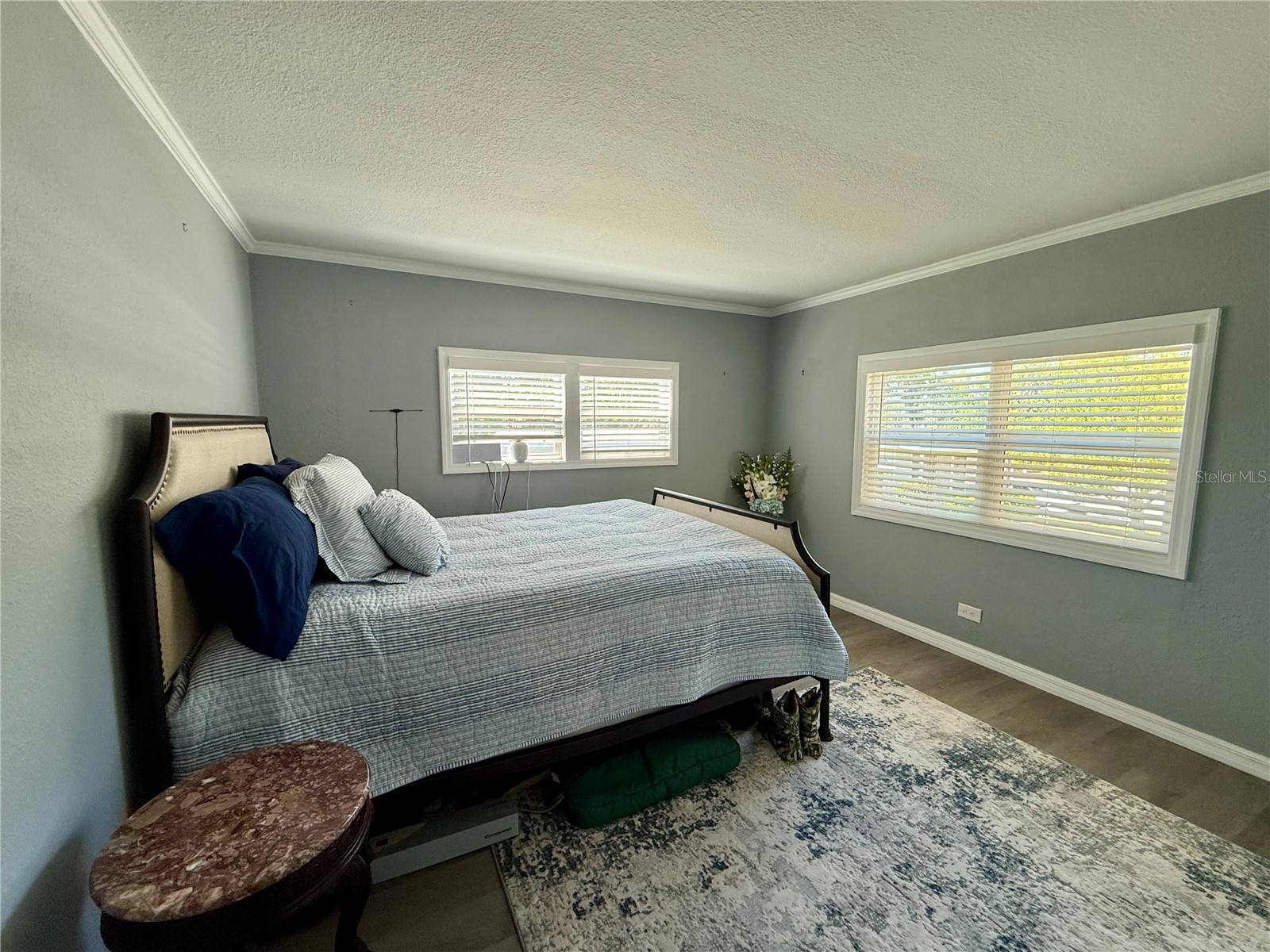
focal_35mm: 14
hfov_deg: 102.1
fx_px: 514
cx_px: 635
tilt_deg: -5.4
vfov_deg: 85.7
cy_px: 476
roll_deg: -0.5
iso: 160
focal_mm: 2.22
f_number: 2.2
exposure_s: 1/120
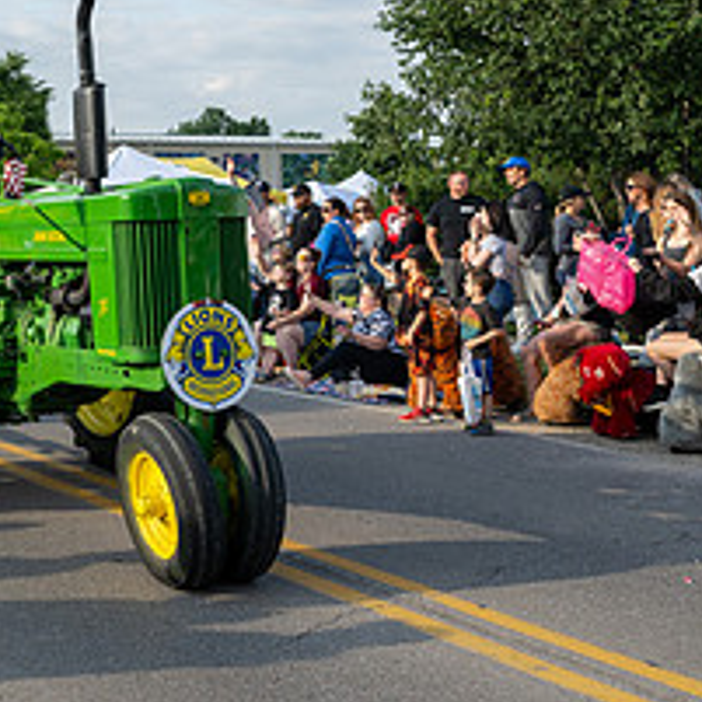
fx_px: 1354
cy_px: 103
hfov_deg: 26.3
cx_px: -108
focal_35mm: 59
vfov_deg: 28.2
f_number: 8
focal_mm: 24
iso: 250
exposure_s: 1/250
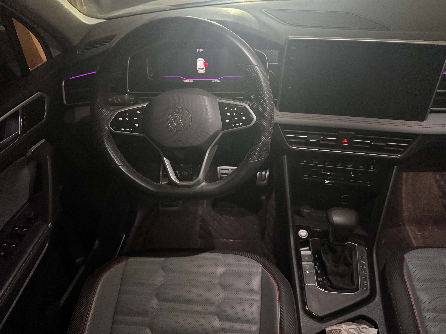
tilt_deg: -44.1
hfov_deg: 71.6
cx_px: 223
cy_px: 167
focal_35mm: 24
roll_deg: +5.0
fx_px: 309
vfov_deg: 56.8
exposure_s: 1/29
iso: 1600
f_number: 1.78
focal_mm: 6.76
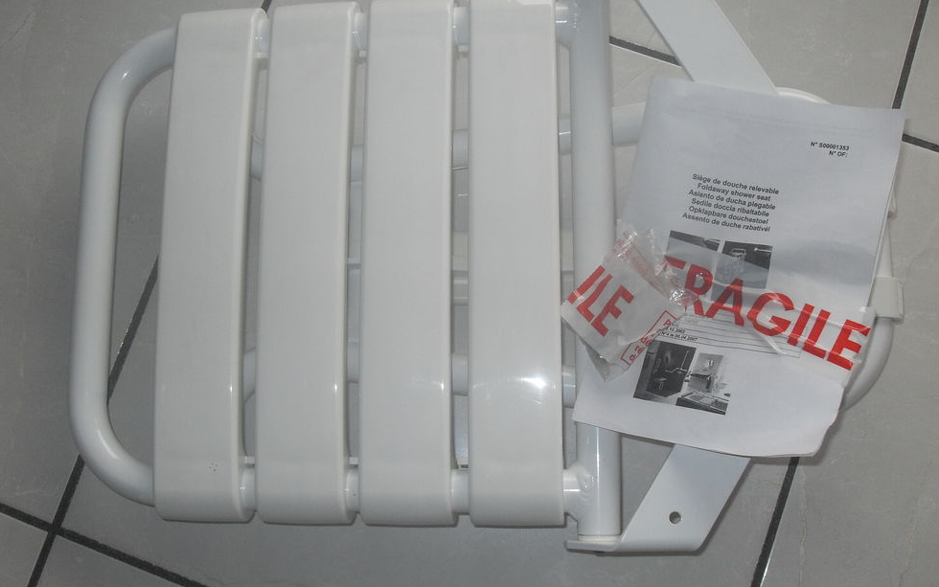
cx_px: 473
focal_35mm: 40
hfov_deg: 49.3
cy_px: 266
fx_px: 1024
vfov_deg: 32.0
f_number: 2.8
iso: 100
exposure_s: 1/45
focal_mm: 6.3
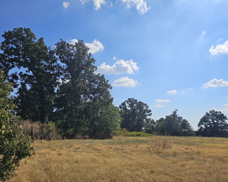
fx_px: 162
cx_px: 117
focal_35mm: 24
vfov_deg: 58.8
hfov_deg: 70.3
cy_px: 91
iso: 10
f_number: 1.7
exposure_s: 1/1449
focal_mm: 6.3
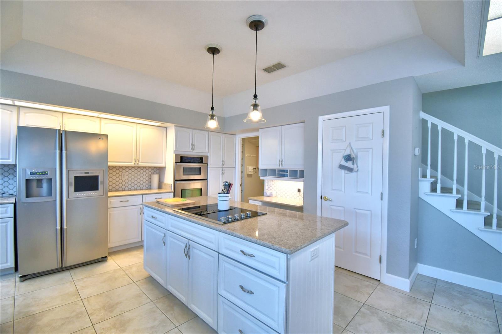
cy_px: 167
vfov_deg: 77.3
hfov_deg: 100.4
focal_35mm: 15
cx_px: 251
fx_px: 209
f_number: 4.5
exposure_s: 1/80
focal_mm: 10
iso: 400
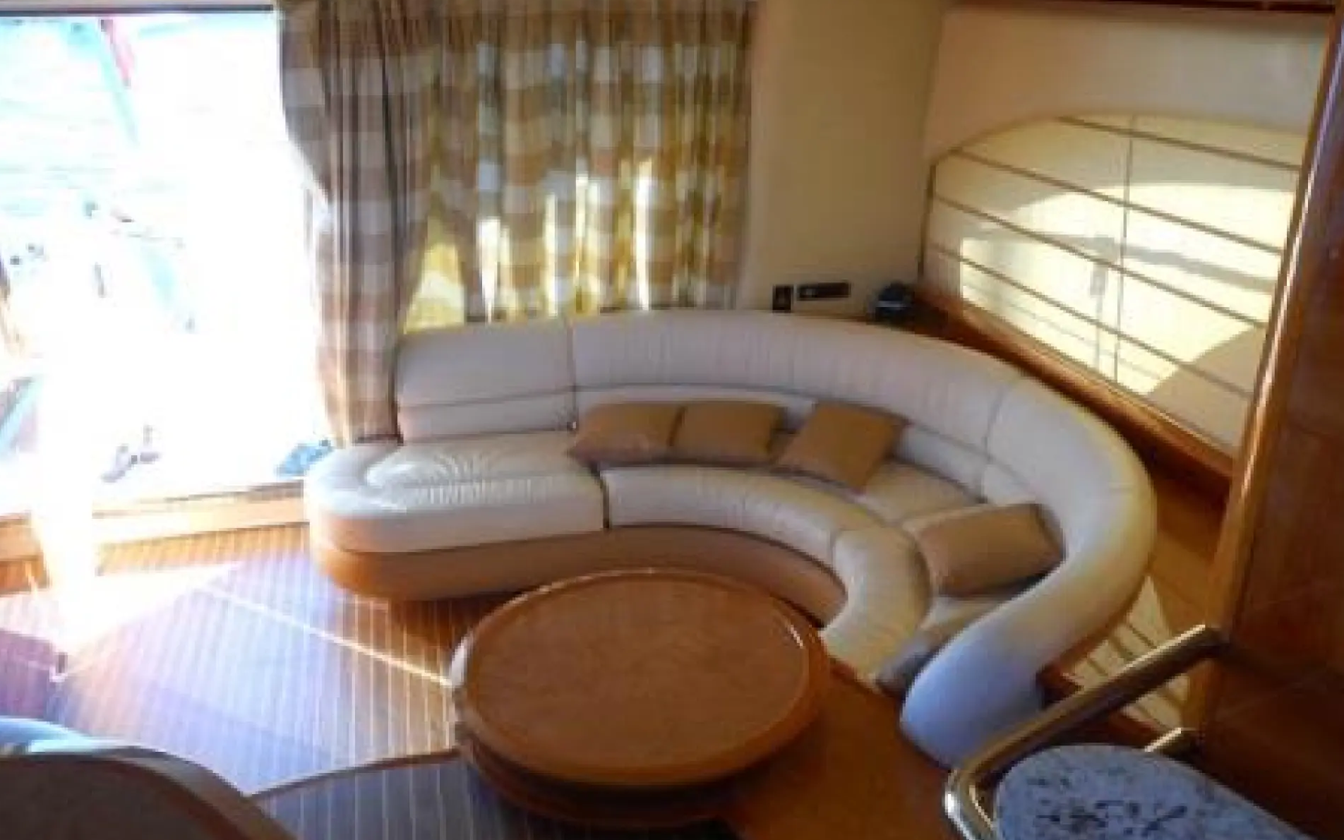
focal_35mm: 31
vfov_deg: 40.6
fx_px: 1135
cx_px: 673
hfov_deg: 61.2
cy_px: 455
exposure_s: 1/30
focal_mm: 5.2
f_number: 4
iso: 80
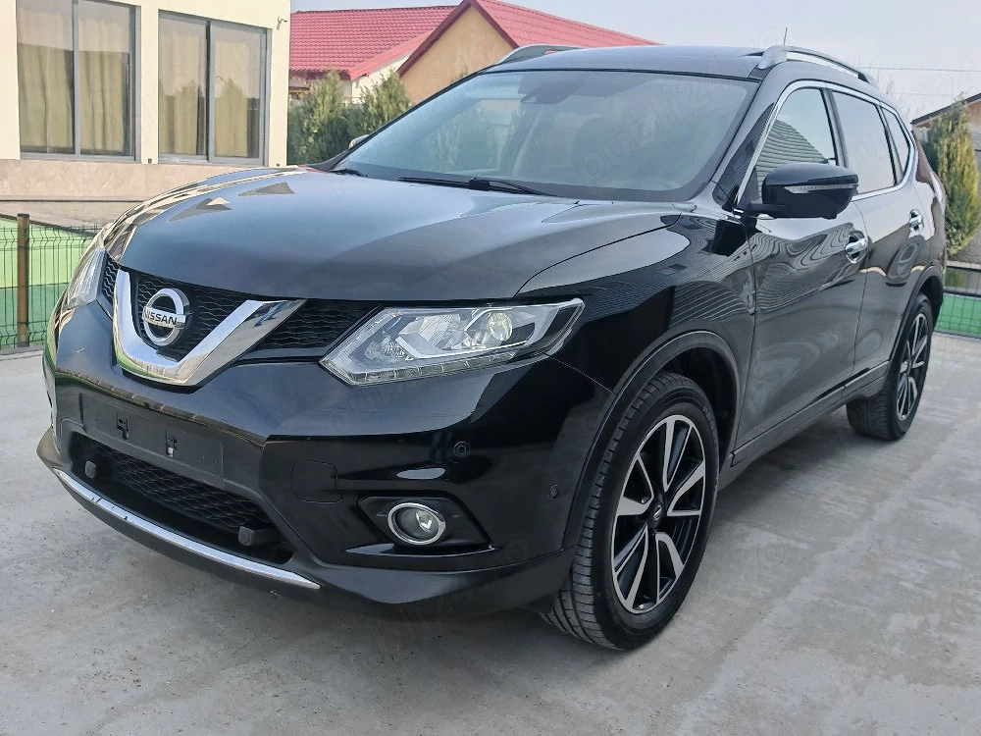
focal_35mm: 33
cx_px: 490
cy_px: 368
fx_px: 935
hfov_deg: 55.4
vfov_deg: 42.9
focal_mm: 6.83
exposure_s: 1/1667
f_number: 2
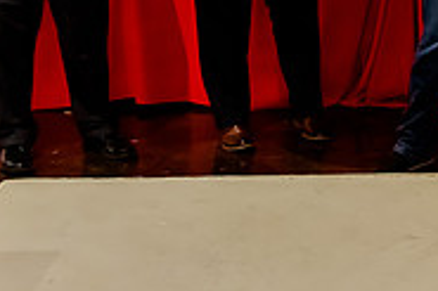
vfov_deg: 11.9
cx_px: 436
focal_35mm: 110
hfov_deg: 18.1
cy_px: -131
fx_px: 1337
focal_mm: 35
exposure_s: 1/160
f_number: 2.8
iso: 5000
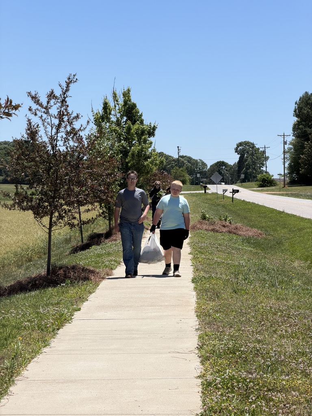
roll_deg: -0.7
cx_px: 156
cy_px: 208
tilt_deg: -0.6
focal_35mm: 100
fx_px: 1202
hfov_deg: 14.8
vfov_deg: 19.6
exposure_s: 1/742
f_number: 2.8
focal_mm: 16.89
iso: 20
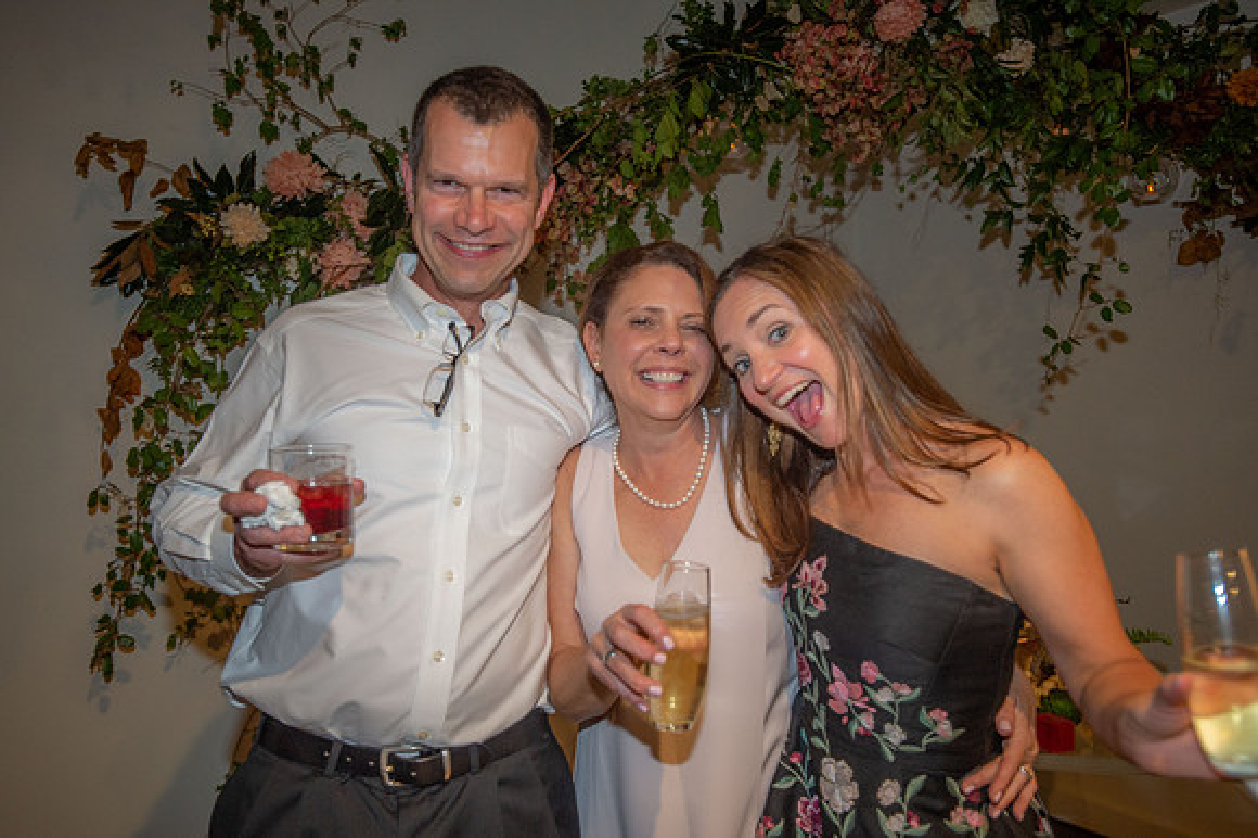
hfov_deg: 58.7
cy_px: 419
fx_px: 1118
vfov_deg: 41.1
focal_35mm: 32
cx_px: 629
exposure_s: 1/80
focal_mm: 32
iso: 1600
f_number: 2.8
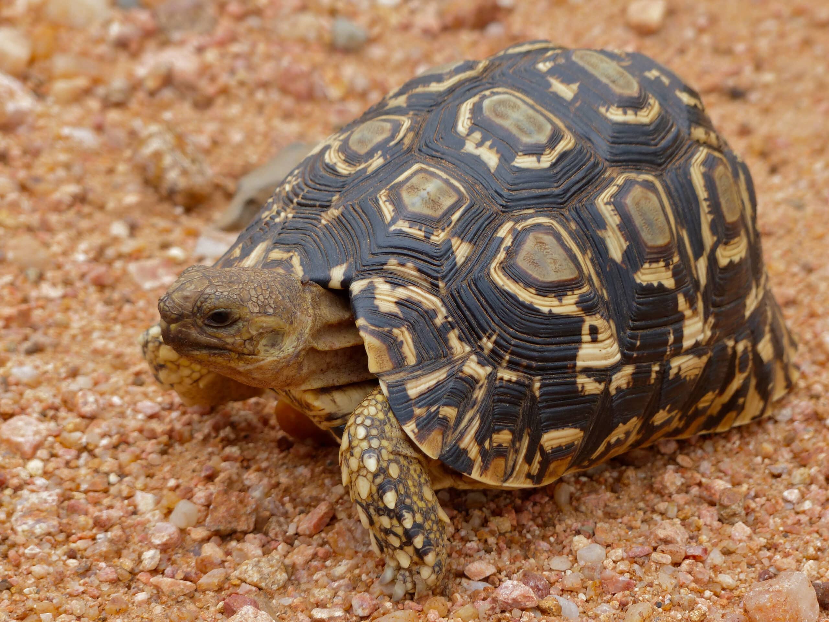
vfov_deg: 4.0
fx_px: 8909
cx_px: 414
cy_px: 311
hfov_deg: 5.3
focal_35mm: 372
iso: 100
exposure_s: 1/1300
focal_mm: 67
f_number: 2.8
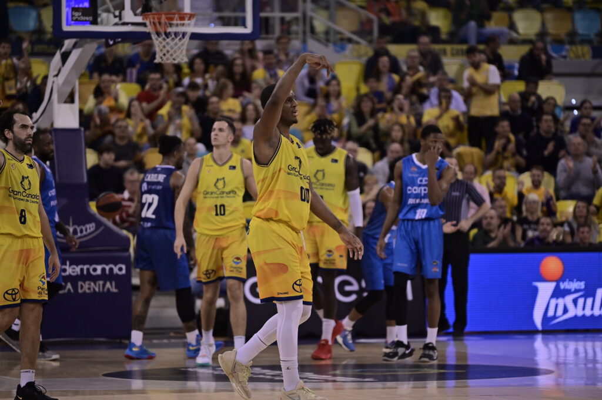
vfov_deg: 6.9
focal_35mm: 200
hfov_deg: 10.3
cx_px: 301
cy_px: 200
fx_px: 3342
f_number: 2.8
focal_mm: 200
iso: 1600
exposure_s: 1/1250
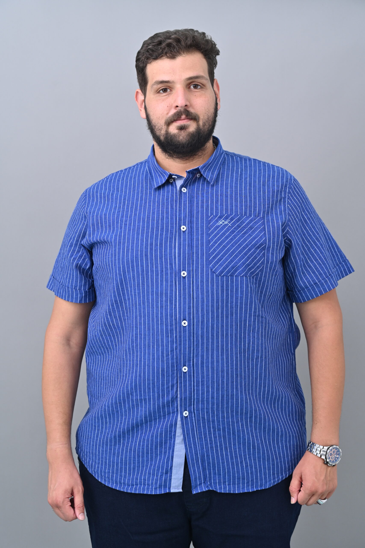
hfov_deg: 27.5
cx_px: 182
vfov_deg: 40.3
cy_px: 274
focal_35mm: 49
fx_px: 745
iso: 250
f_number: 4
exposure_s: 1/125
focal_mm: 49
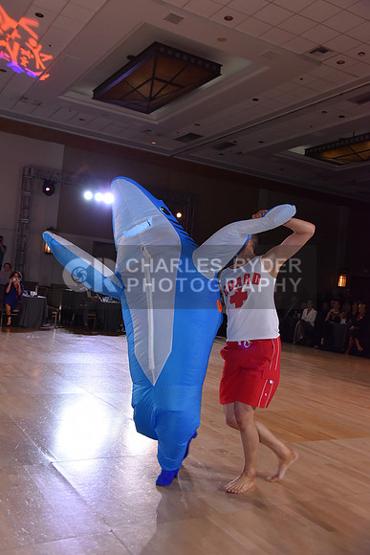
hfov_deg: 37.9
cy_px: 278
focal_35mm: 35
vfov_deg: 54.4
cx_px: 185
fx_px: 539
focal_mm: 35
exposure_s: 1/250
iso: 2000
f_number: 5.6
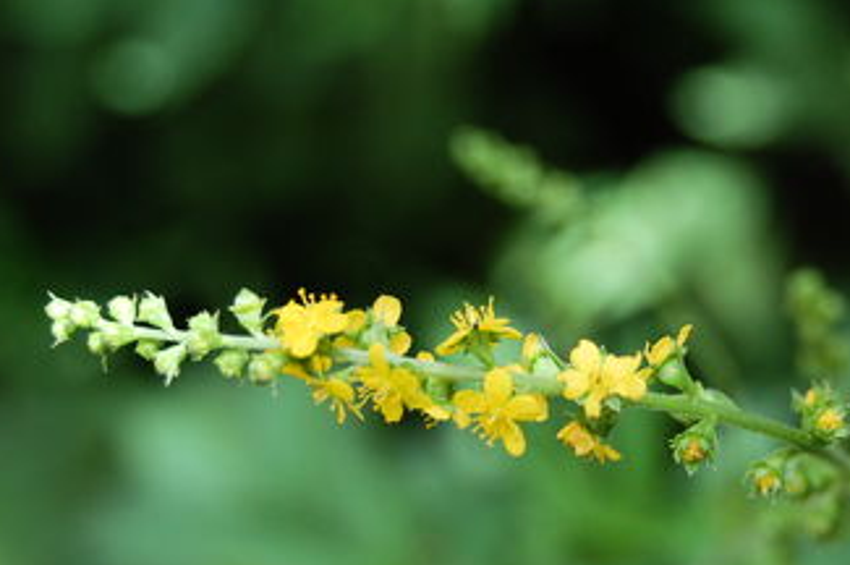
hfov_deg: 16.8
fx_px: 2871
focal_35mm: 122
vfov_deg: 11.2
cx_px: 515
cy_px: 407
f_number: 5.6
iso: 250
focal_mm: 55
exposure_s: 1/125
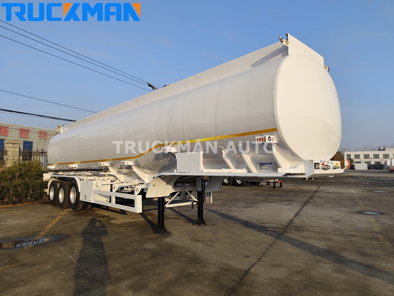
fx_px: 262
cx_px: 197
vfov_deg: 58.9
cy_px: 148
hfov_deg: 73.9
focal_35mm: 23
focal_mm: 6.14
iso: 50
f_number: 1.65
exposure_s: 1/577
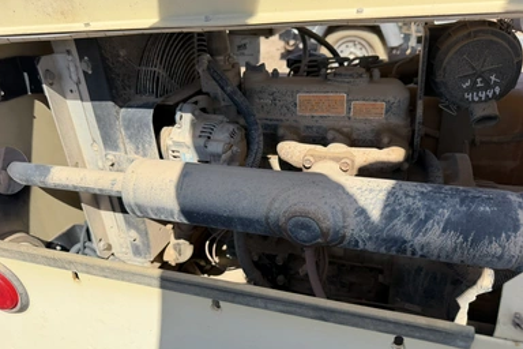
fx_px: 378
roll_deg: +0.6
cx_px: 262
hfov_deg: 69.4
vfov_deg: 49.5
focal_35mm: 26
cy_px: 185
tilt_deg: -33.5
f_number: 1.78
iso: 80
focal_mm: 6.76
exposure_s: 1/2801
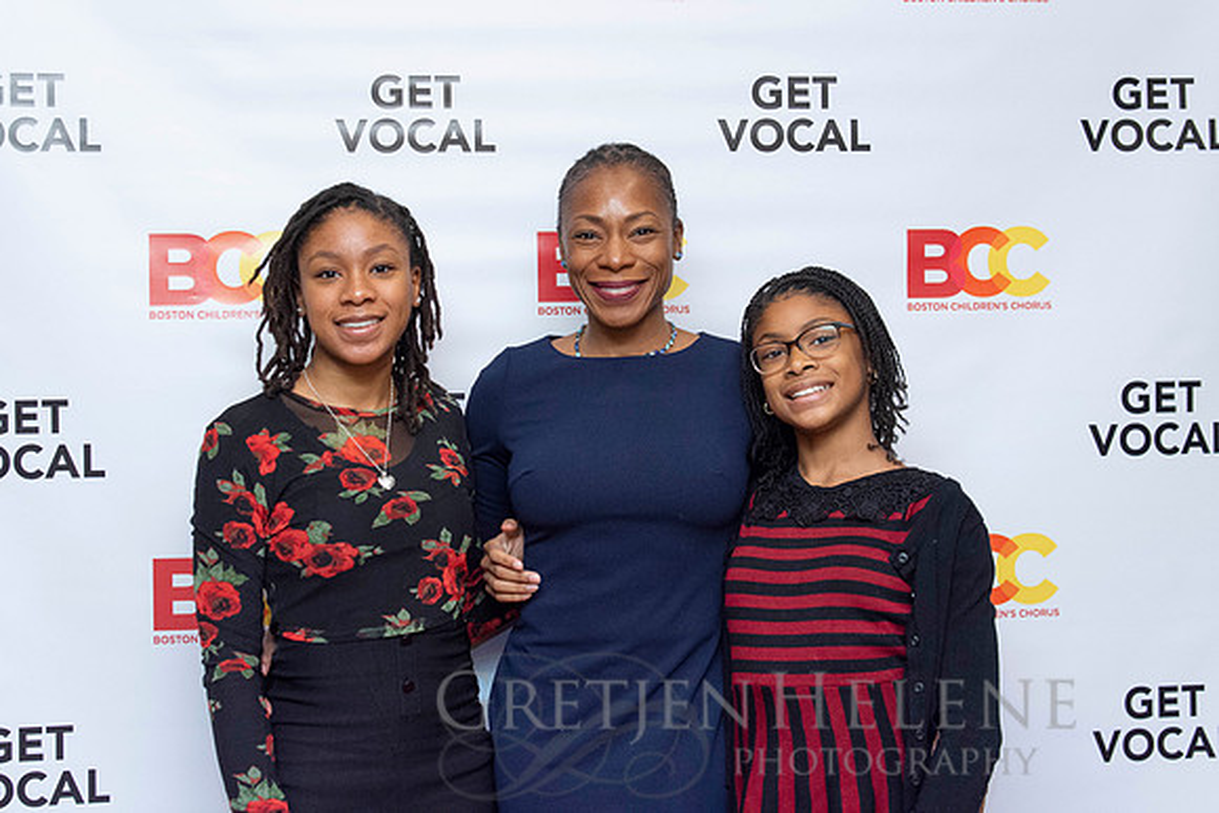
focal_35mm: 61
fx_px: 2062
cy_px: 355
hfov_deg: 32.9
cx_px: 532
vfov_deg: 22.3
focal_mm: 36
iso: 1250
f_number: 6.3
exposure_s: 1/125
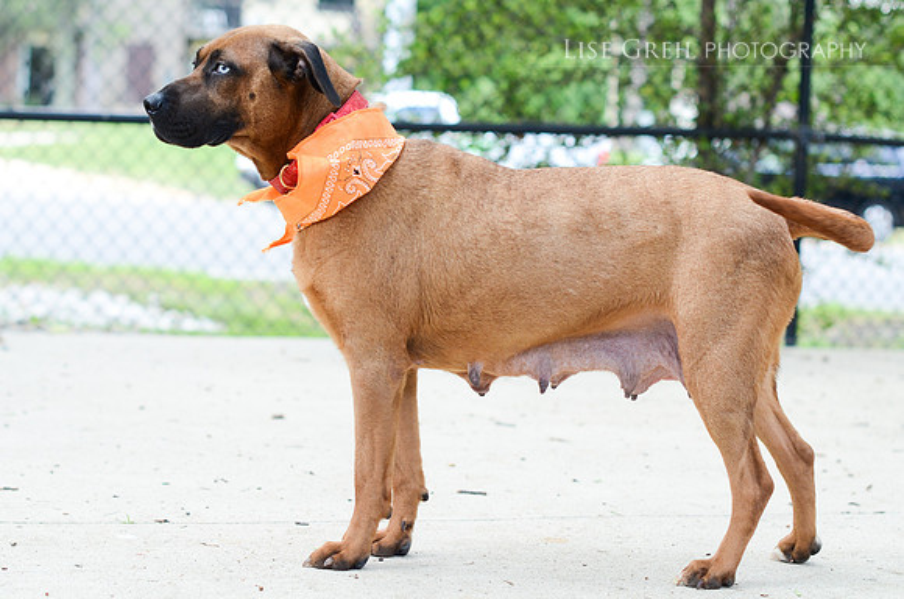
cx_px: 452
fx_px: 1879
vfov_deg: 18.1
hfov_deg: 27.0
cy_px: 300
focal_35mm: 75
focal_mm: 50
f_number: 2.8
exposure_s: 1/640
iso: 320
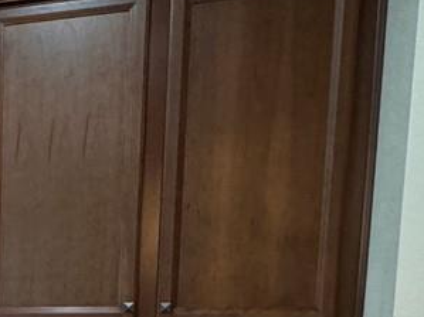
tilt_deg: -7.4
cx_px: -277
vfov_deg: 18.3
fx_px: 918
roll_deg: +0.9
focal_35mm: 75
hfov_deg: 20.6
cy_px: 406
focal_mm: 2.22
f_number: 2.2
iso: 500
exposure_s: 1/60
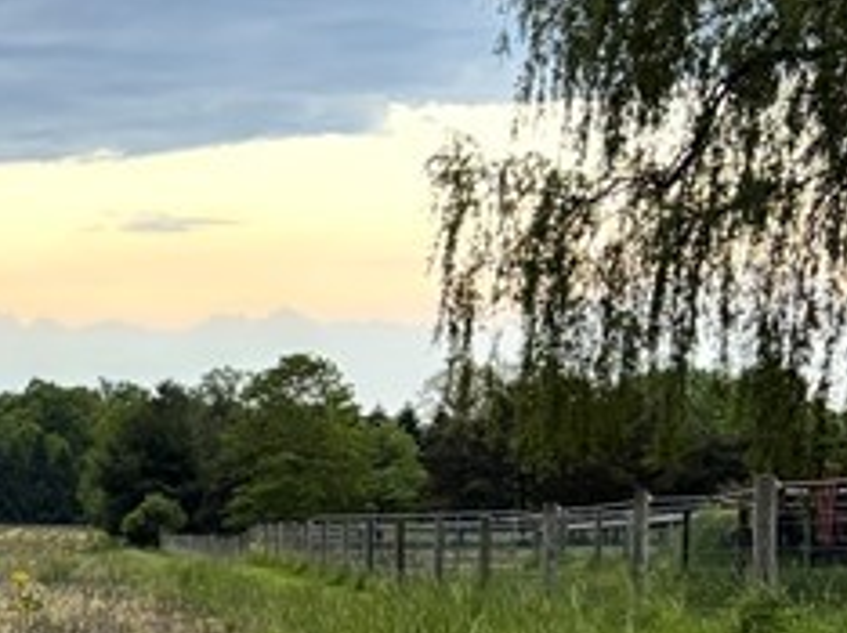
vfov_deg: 12.7
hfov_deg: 15.7
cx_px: -485
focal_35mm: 114
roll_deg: -0.7
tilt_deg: -6.1
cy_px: 723
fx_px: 2787
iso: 125
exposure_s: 1/121
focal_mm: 5.96
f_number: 1.6
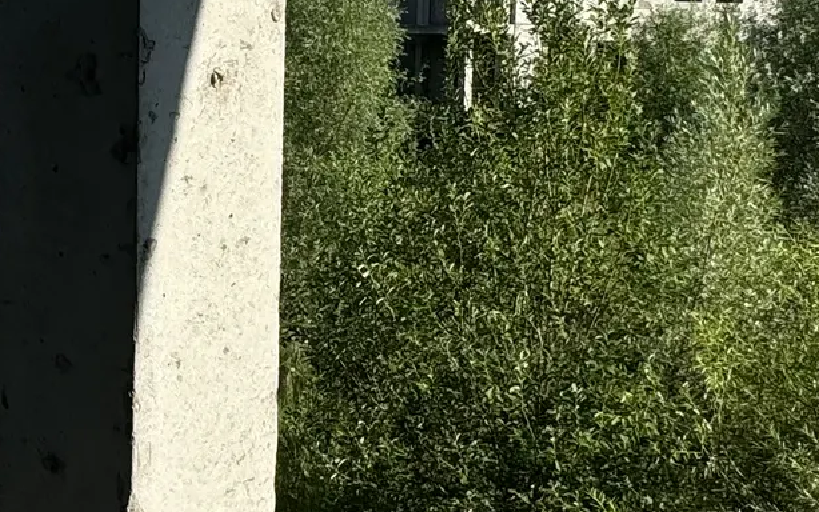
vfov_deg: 22.3
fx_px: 1295
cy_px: 168
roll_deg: -0.3
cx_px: 79
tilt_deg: -3.1
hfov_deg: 33.2
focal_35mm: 58
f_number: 2.2
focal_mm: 2.22
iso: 50
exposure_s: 1/1832
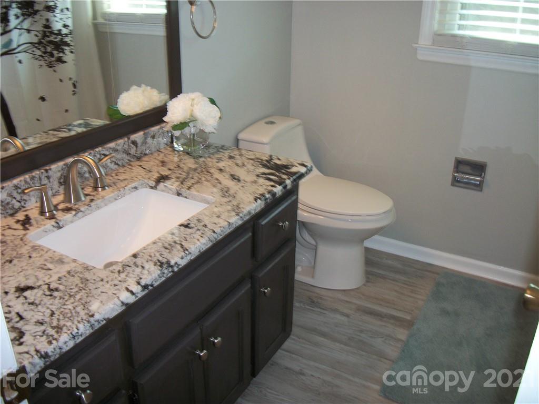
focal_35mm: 32
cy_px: 202
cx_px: 270
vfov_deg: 44.2
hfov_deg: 56.8
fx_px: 498
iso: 80
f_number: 2.9
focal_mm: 5.7
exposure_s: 1/30
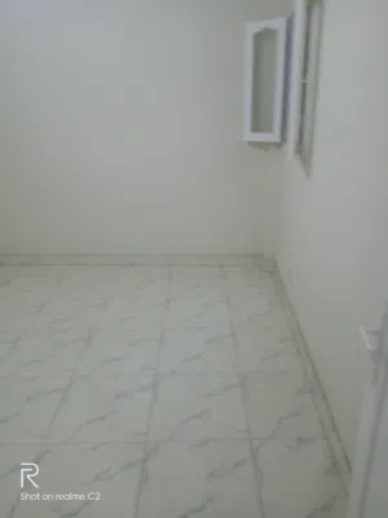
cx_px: 194
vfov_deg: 67.3
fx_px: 389
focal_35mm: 26
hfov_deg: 53.1
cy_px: 259
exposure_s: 1/33.3
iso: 309
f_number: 2.2
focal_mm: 3.46
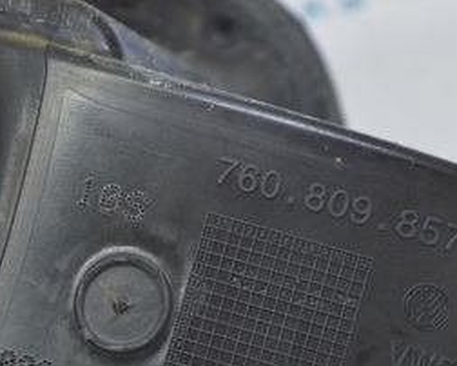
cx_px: 245
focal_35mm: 196
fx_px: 2656
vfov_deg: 7.9
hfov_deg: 9.8
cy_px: 294
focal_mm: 55
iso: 400
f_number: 5.6
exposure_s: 1/20
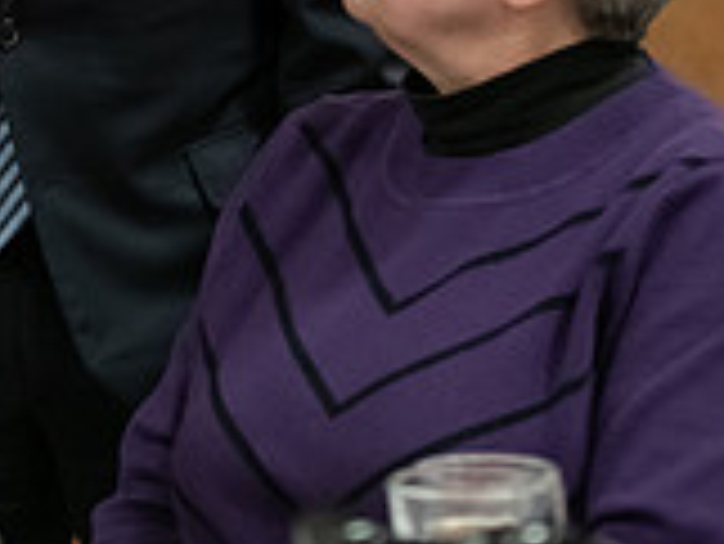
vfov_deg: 6.1
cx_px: -108
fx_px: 5086
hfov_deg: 8.1
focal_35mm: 243
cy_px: -137
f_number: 3.2
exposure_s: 1/200
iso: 3200
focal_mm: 70
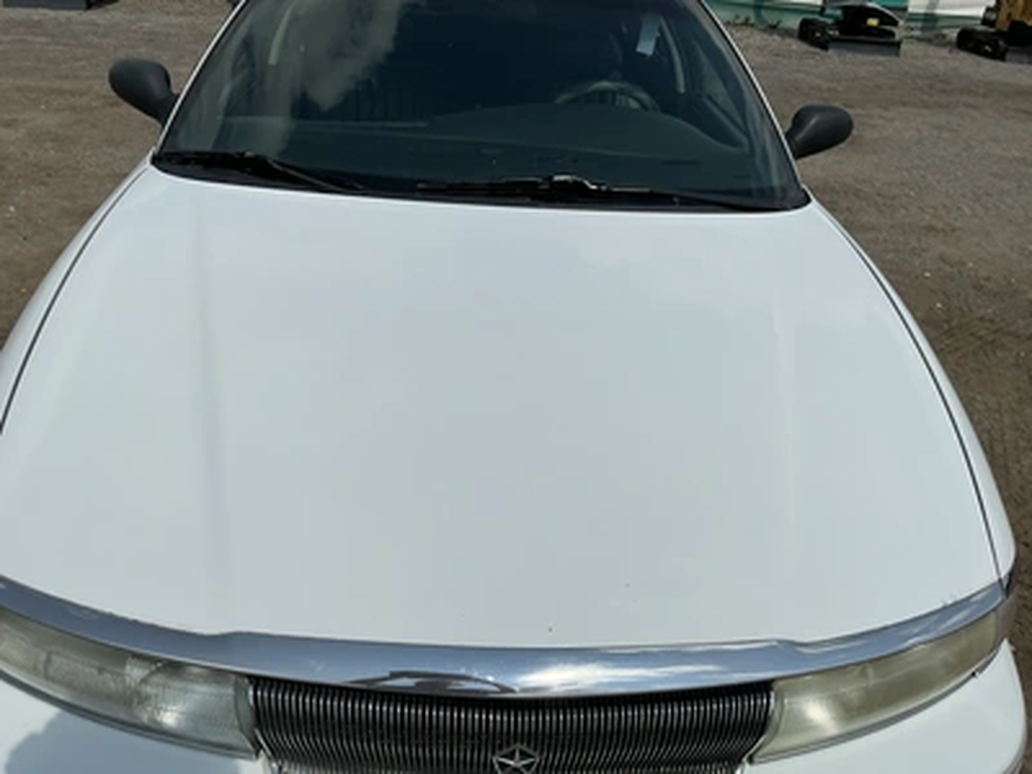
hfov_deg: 63.4
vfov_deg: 49.7
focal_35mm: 28
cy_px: 387
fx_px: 835
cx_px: 516
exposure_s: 1/6536
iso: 25
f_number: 1.8
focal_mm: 3
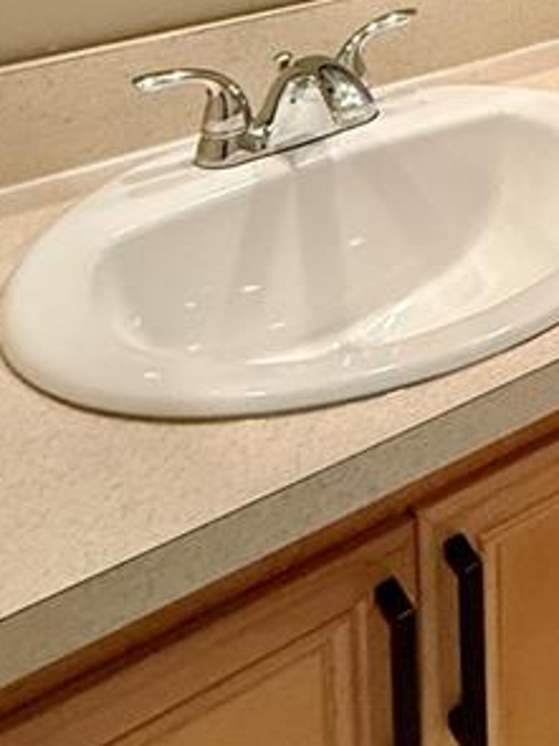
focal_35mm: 57
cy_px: -281
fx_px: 1228
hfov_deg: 19.1
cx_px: 1019
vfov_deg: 27.0
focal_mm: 2.22
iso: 250
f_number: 2.2
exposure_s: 1/60
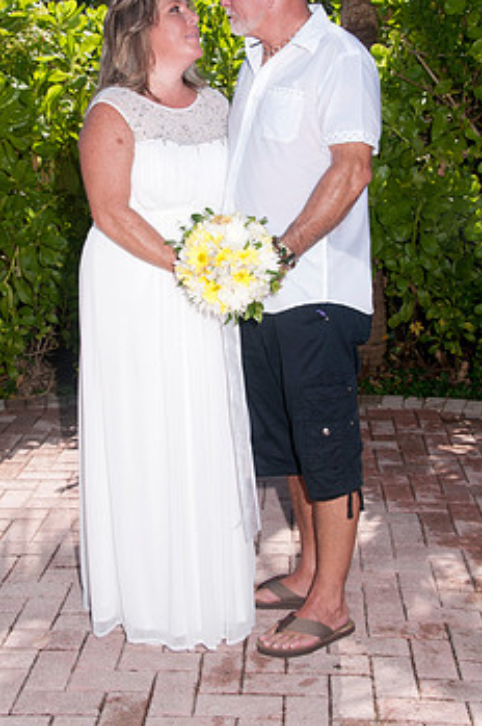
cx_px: 213
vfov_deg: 33.3
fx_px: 1207
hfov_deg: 22.6
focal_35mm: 60
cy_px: 268
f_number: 11
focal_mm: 31
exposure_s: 1/250
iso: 100
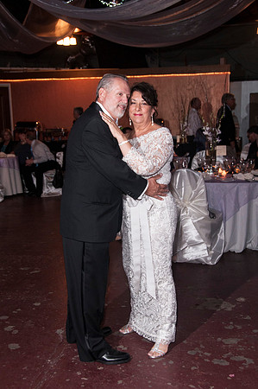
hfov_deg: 26.4
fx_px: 549
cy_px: 194
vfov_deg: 38.9
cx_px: 129
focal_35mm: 51
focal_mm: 34
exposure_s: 1/30
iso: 400
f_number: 5.6
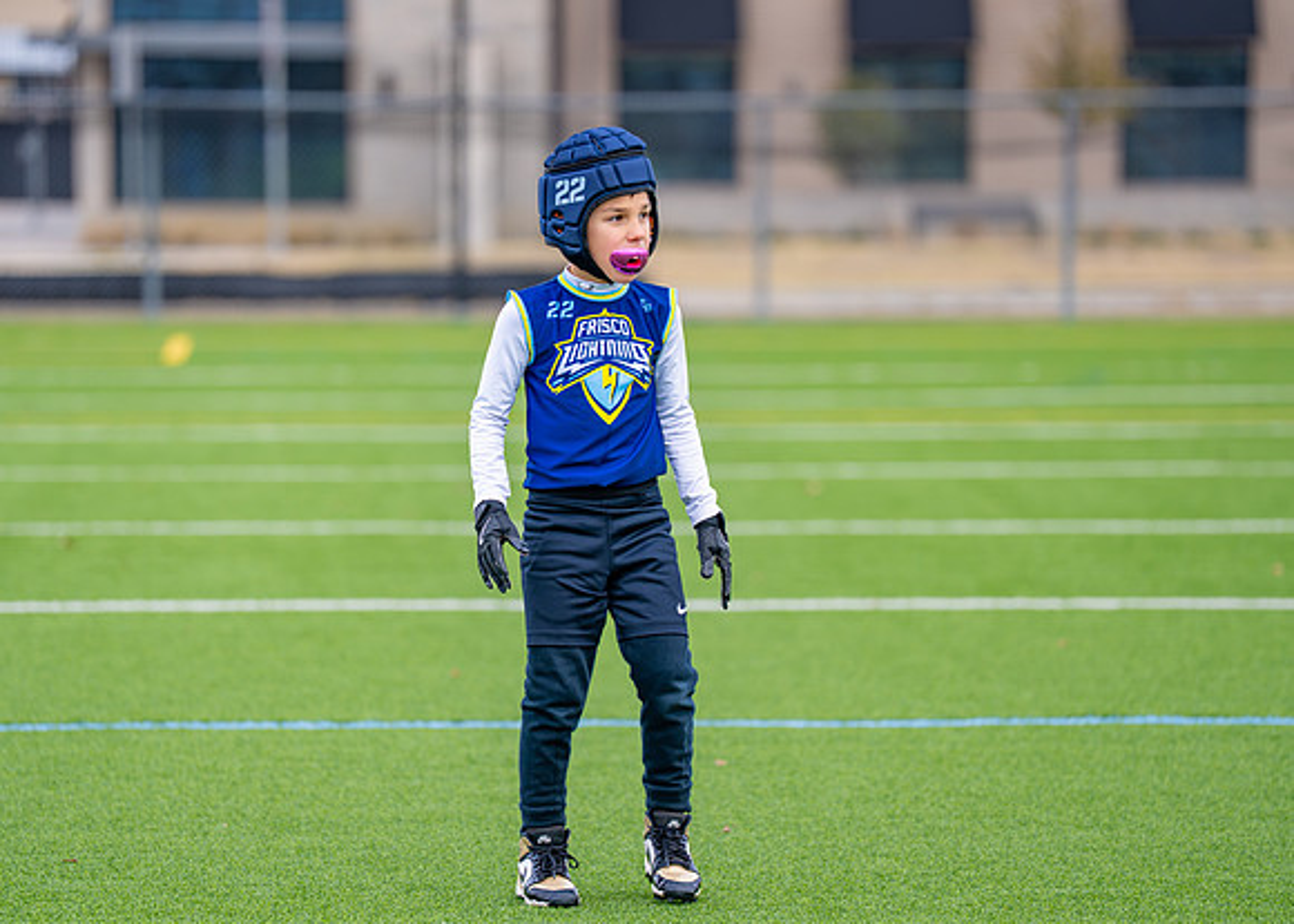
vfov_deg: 7.1
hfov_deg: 9.9
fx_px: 7438
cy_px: 482
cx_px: 586
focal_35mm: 202
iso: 200
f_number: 2.8
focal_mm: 173
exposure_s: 1/400
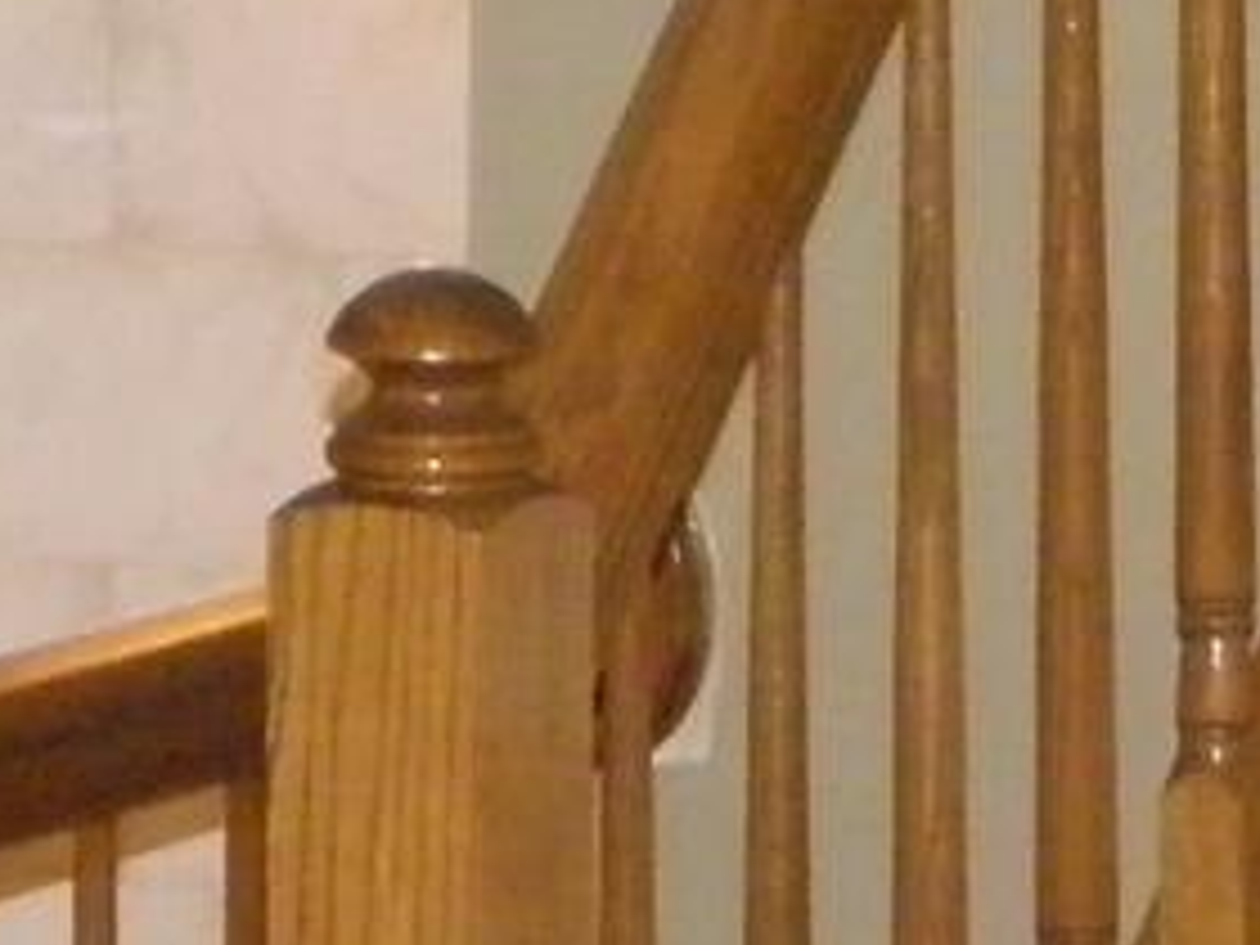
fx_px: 11721
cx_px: 482
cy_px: 418
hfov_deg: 6.2
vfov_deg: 4.6
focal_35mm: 322
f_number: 3.9
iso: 500
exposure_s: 1/100
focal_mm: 7.9
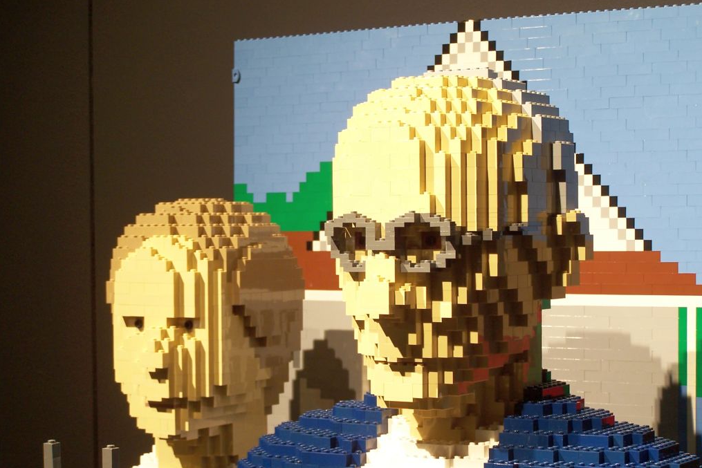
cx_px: 353
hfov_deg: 23.6
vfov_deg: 15.9
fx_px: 1677
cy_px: 253
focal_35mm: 86
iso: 80
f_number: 3.2
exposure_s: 1/3
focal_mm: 13.7
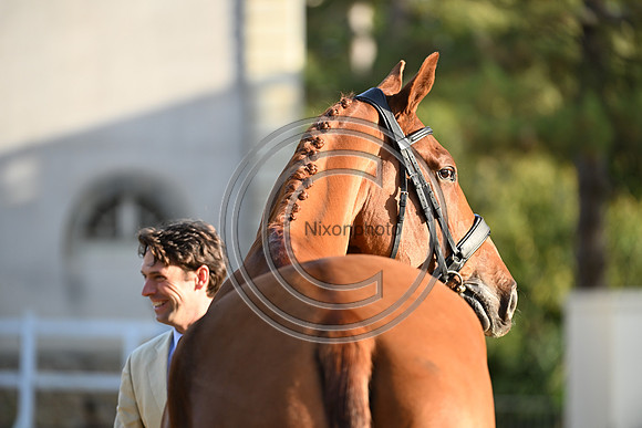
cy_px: 214
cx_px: 321
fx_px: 4459
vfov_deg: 5.5
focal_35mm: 250
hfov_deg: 8.2
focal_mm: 250
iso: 800
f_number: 4.5
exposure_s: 1/800
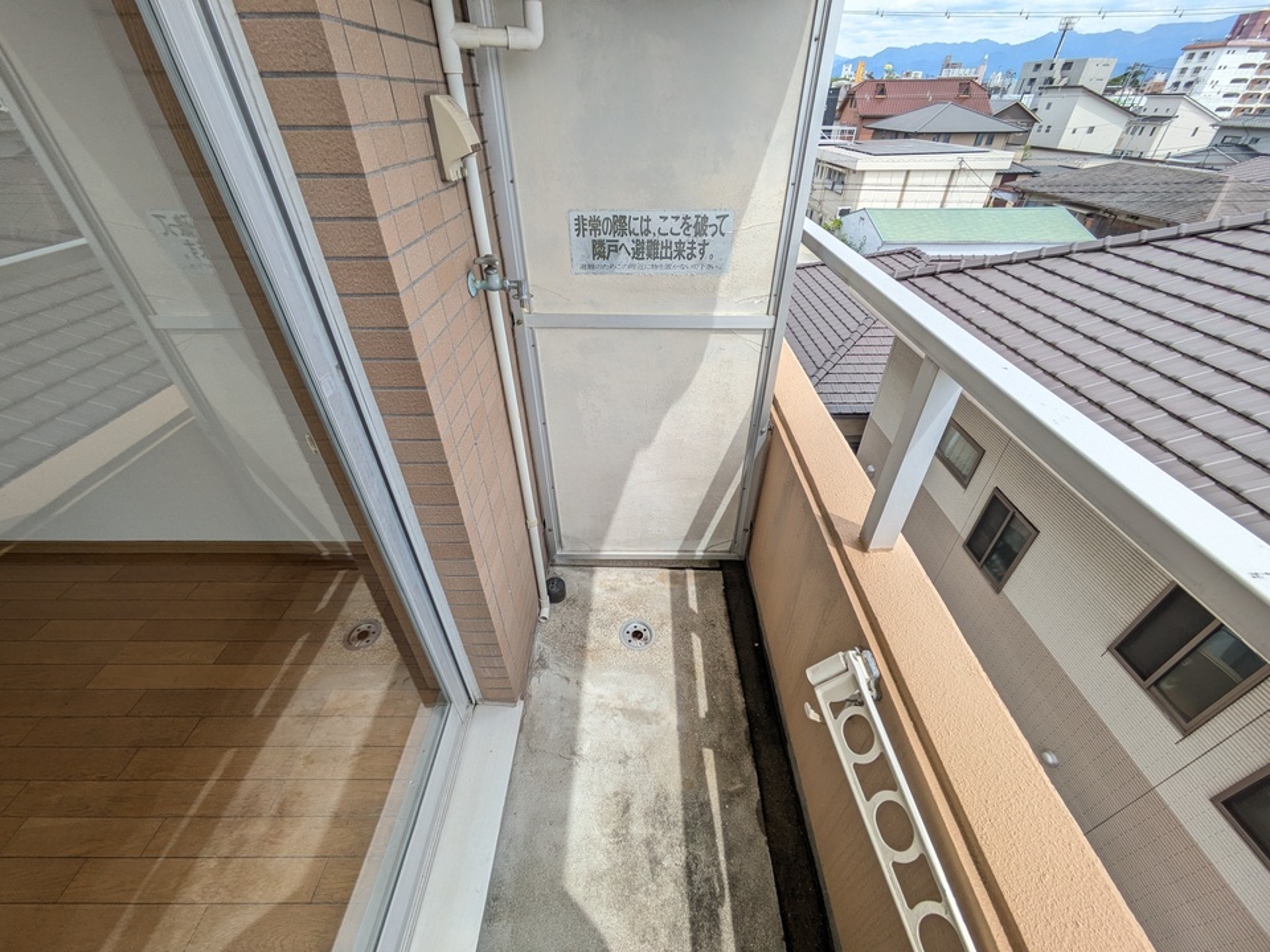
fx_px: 514
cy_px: 476
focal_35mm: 14
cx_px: 635
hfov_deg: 102.1
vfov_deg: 85.7
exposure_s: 1/770
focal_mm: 1.83
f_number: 2.2
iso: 49
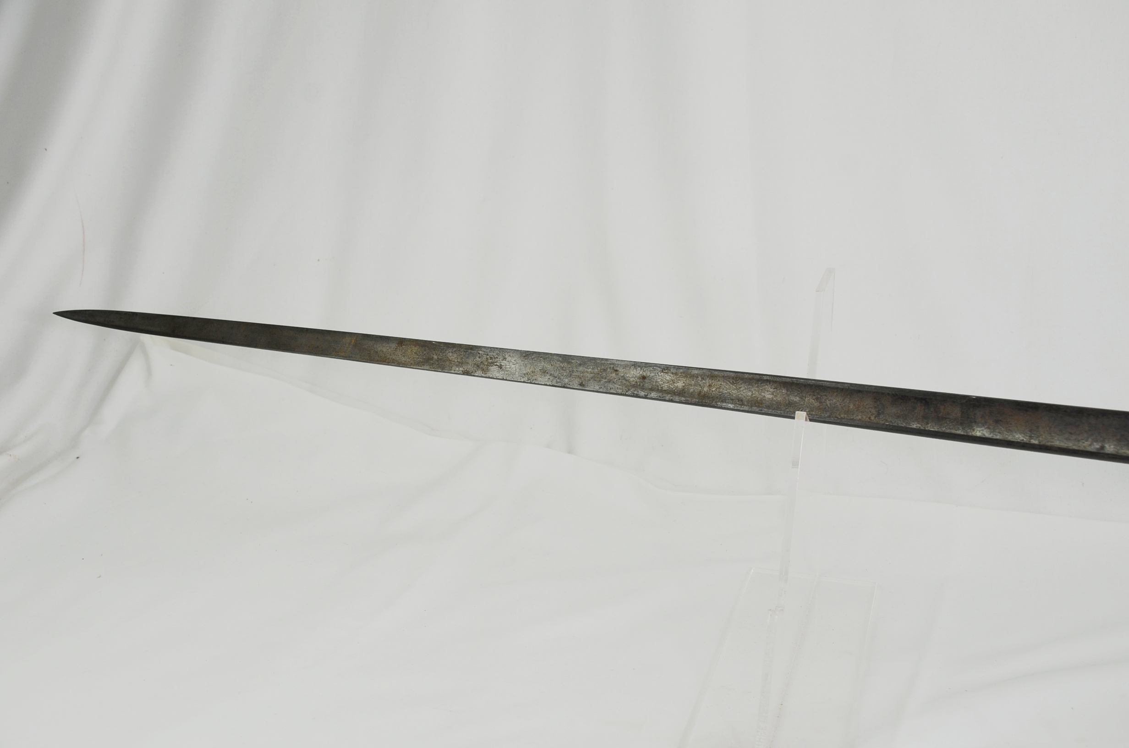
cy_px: 374
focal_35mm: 42
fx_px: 1314
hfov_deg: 46.5
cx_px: 564
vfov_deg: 31.8
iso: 200
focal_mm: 28
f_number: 6.3
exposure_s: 1/160
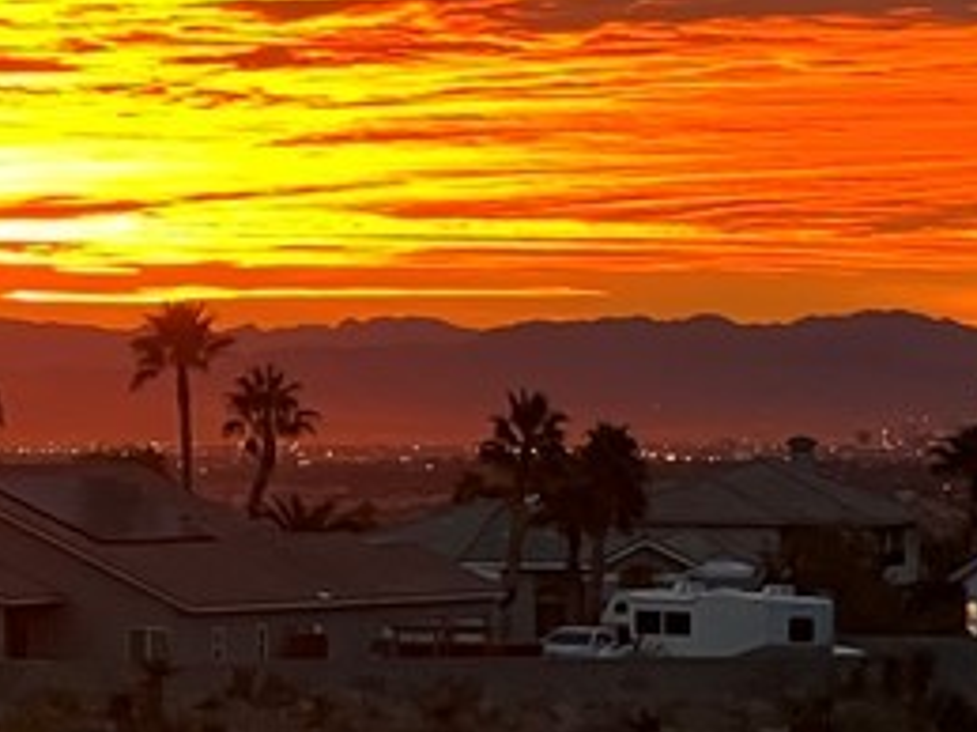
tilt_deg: +2.9
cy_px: -109
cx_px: -306
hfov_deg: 6.4
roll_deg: -0.3
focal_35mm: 305
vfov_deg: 4.9
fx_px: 8604
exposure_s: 1/79
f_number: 2.8
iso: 200
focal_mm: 9
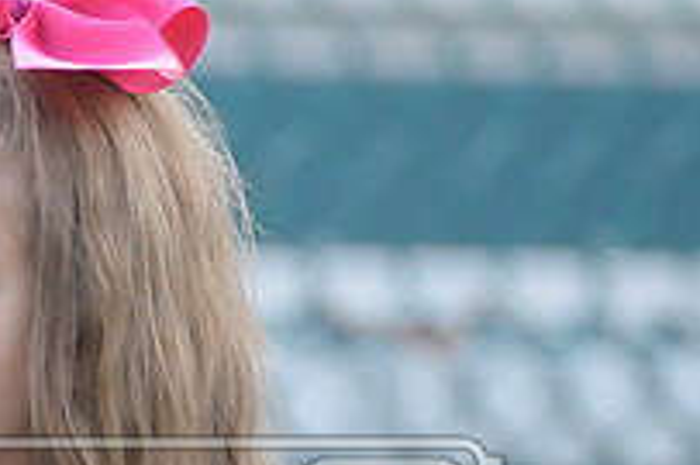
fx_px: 29978
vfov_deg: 0.9
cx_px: 107
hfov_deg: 1.3
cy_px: 567
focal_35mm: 1543
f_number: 4
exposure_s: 1/2000
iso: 1600
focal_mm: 360
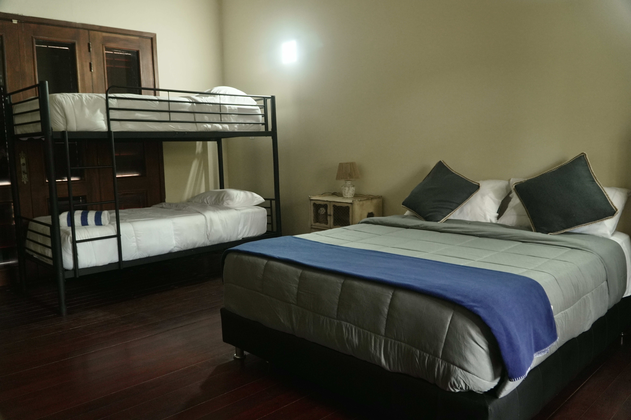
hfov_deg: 67.4
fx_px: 473
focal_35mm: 27
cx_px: 316
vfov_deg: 47.9
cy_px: 210
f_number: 4
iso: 1000
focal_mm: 18
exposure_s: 1/50
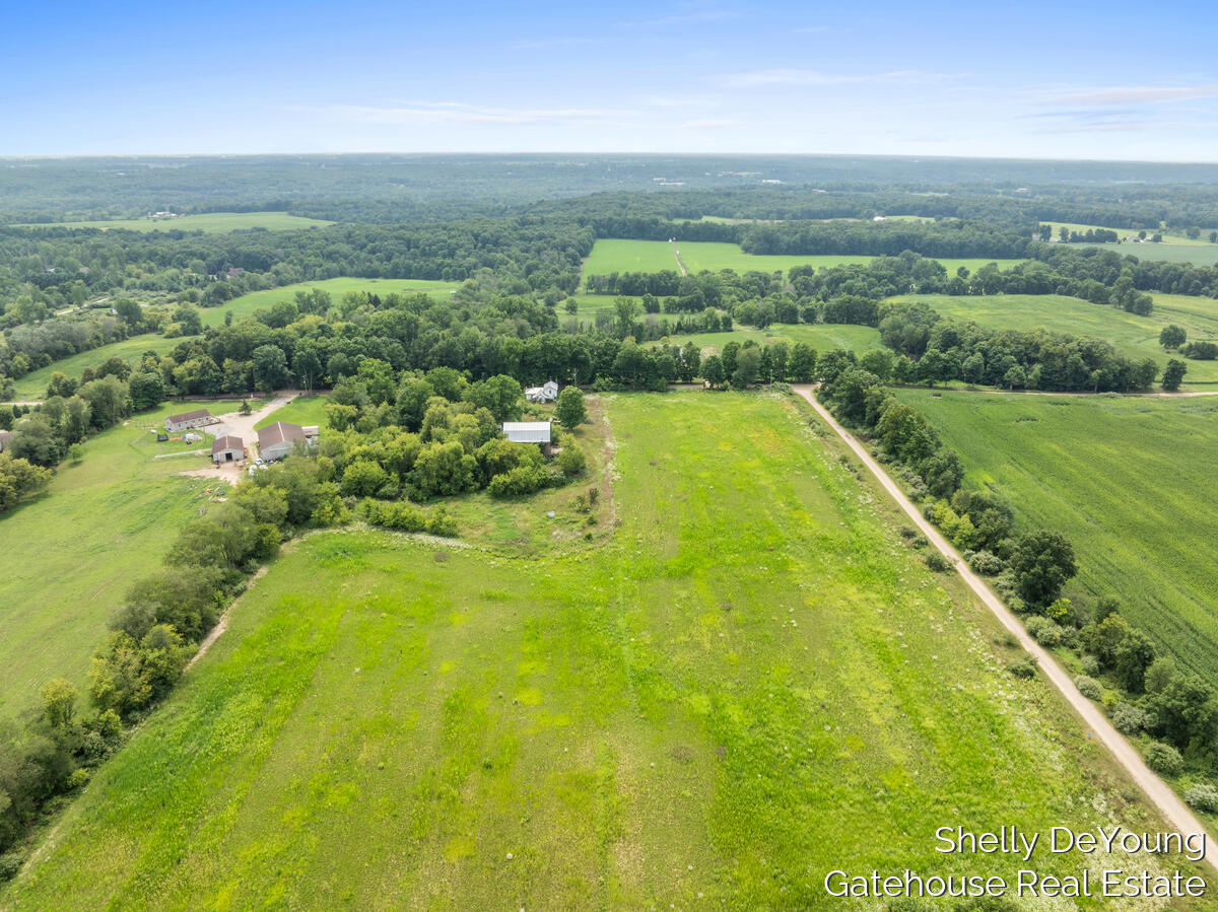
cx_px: 609
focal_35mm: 24
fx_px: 844
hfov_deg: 71.6
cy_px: 456
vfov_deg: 56.8
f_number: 8
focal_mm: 12.29
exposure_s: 1/160
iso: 110
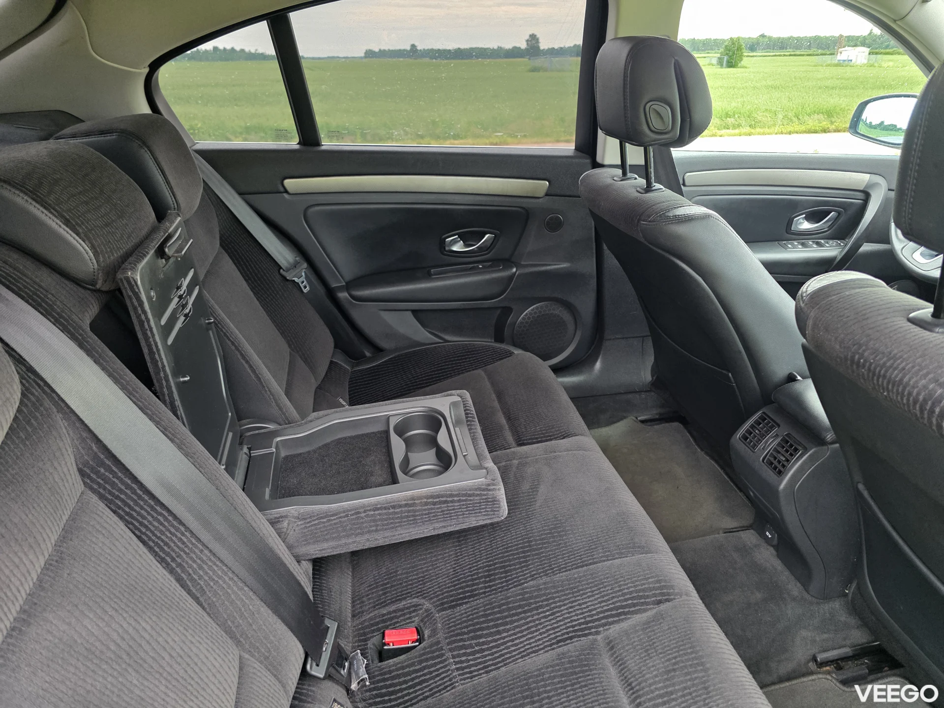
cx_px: 472
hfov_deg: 73.9
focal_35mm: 23
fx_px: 627
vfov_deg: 58.9
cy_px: 354
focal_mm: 6.3
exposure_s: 1/120
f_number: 1.7
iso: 320
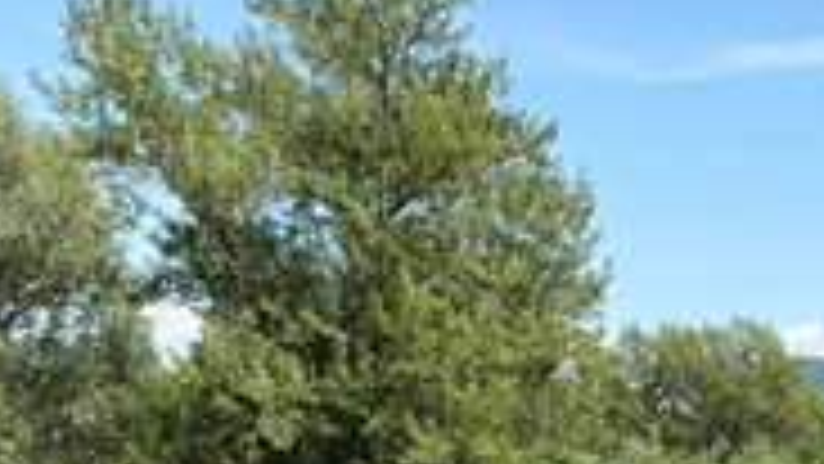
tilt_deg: -2.1
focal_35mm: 138
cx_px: 1038
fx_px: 3016
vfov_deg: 8.7
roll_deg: +0.4
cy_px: 577
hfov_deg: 14.9
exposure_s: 1/3831
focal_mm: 6.76
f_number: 1.78
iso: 80
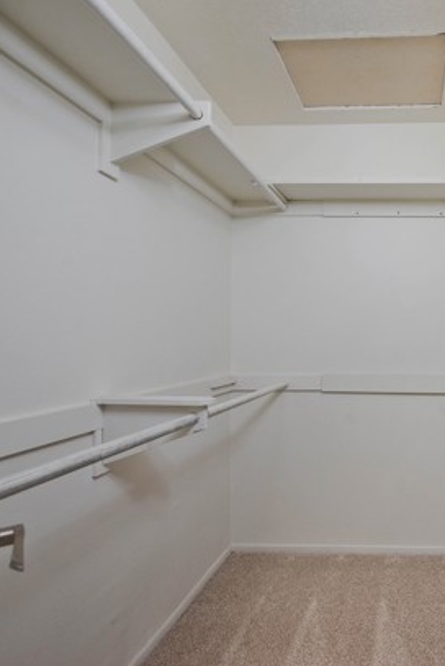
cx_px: 389
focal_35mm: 22
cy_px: 322
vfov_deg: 78.5
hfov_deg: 51.5
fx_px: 407
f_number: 5.6
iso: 400
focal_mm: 14
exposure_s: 1/500
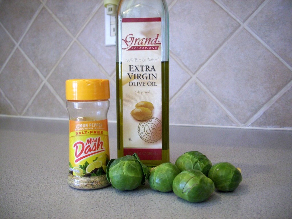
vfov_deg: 41.8
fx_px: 287
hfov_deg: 54.0
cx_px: 146
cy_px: 110
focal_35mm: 34
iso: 160
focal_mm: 5.7
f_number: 2.9
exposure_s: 1/15
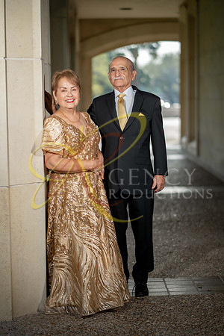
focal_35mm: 85
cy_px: 168
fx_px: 793
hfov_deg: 16.1
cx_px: 112
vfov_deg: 23.9
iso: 200
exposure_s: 1/1600
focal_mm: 85
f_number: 1.8
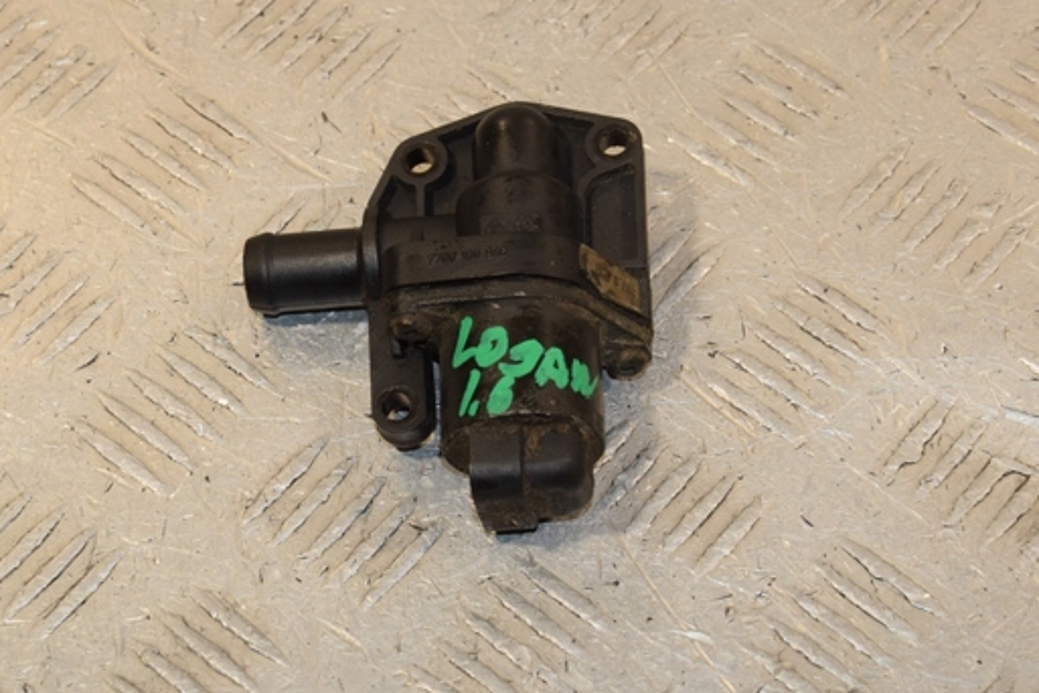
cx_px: 454
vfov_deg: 11.8
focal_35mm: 116
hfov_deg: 17.6
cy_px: 274
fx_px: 3348
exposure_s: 1/200
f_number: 10
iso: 800
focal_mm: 62
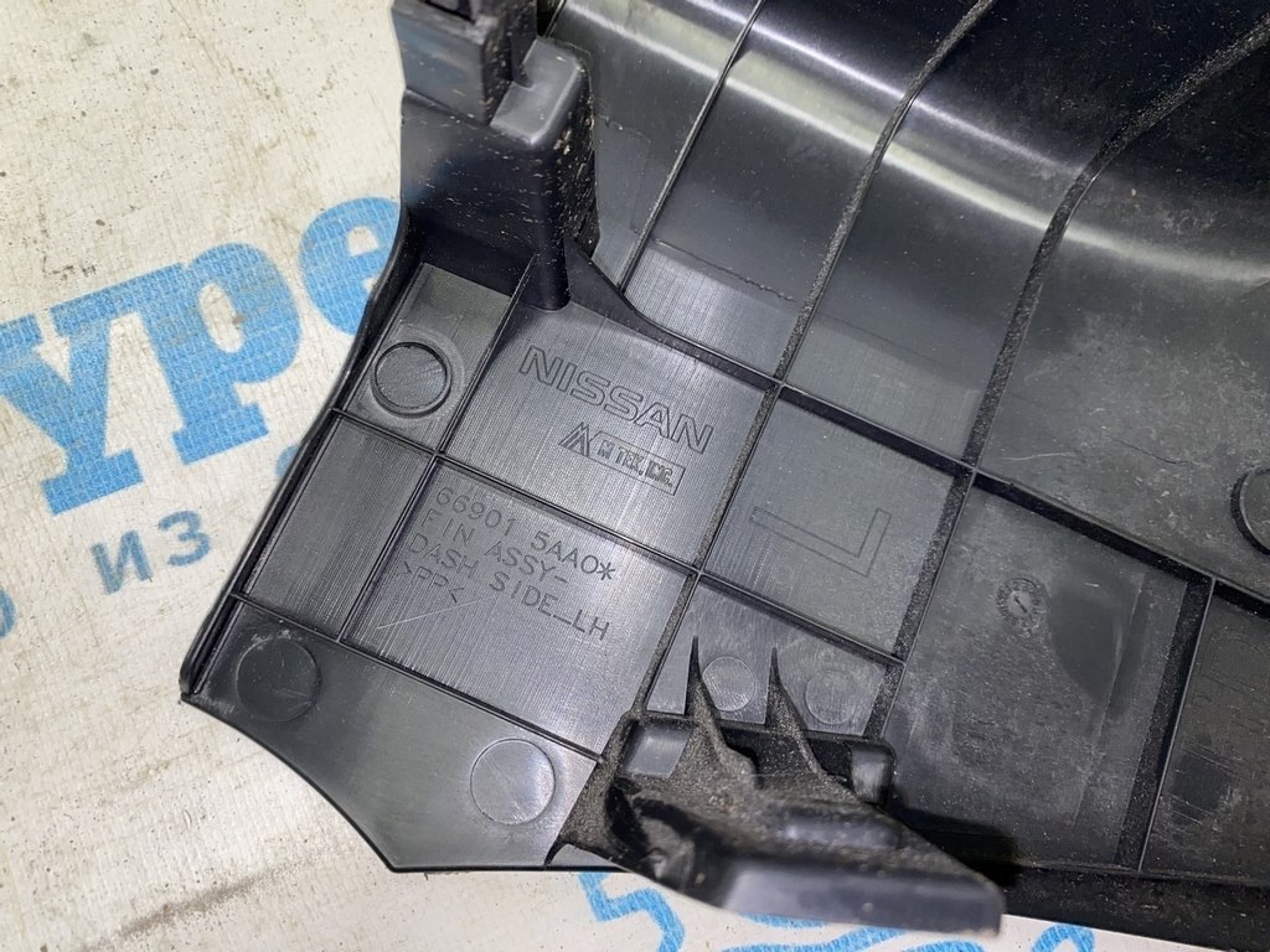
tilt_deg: -70.4
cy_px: 476
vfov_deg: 53.1
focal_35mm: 26
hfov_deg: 67.3
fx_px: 954
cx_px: 635
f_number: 1.8
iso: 32
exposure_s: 1/71
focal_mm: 4.25
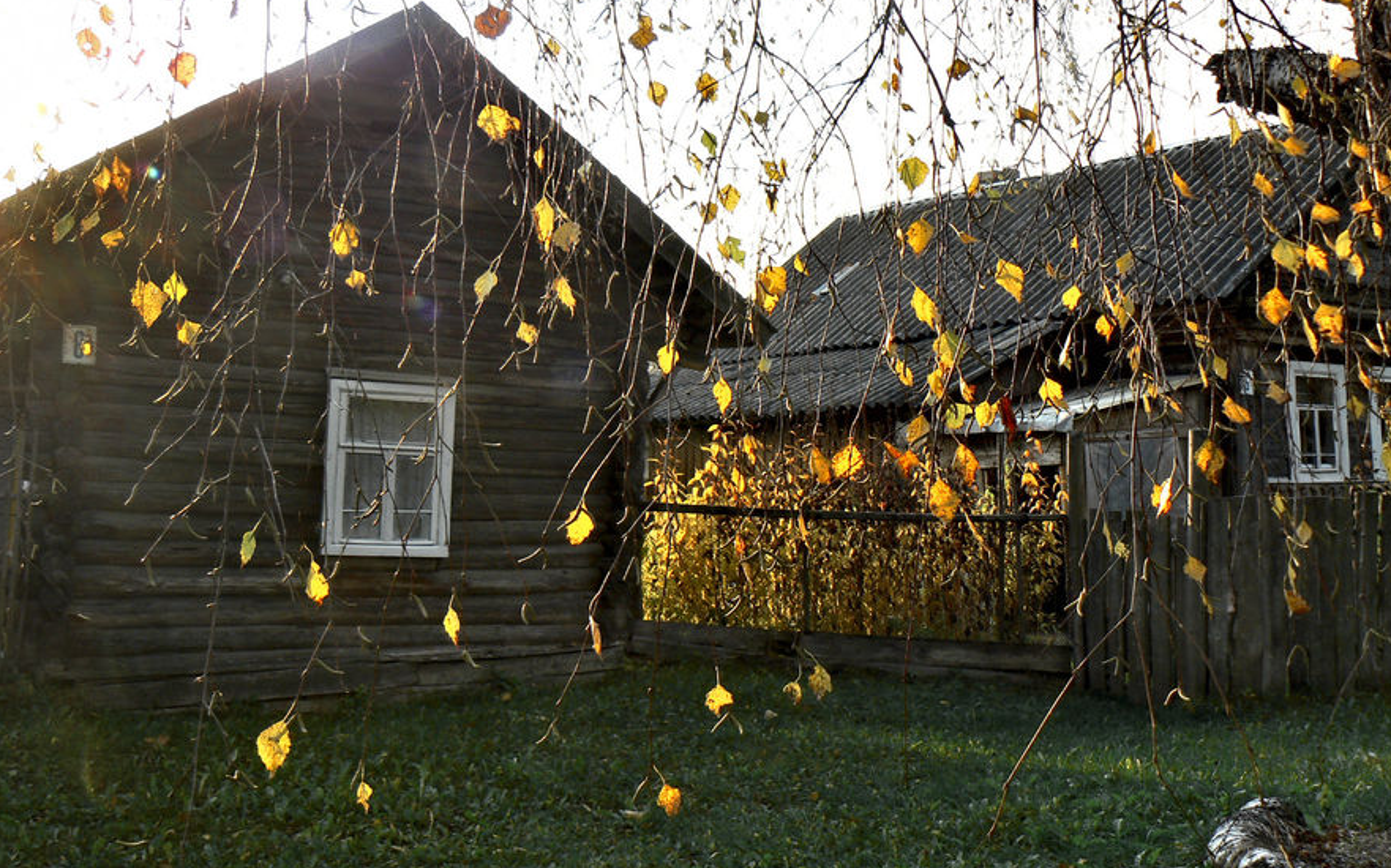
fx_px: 1478
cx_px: 693
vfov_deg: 32.7
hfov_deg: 50.4
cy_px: 421
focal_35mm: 39
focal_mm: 6
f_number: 5.6
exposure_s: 1/200
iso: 80
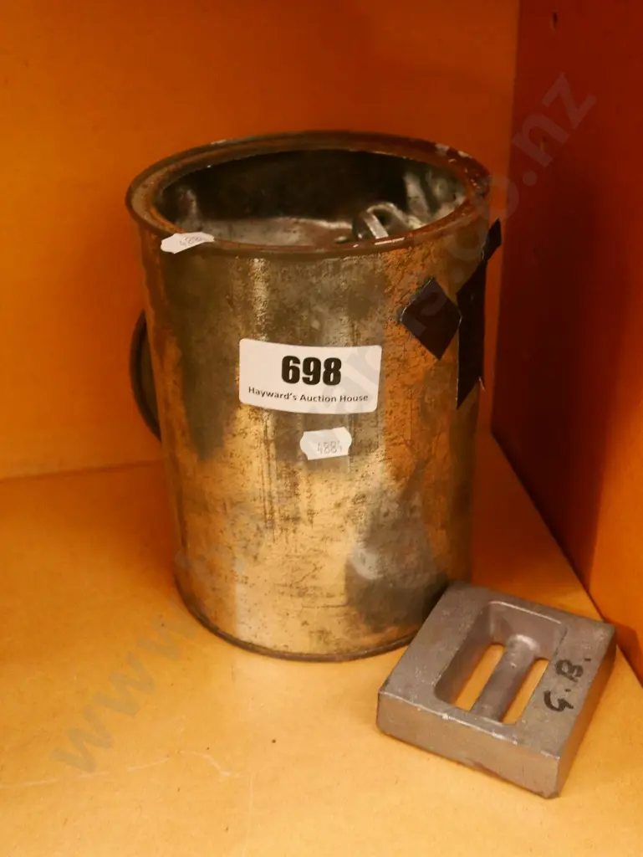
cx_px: 322
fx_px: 1089
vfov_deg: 42.9
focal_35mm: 44
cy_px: 428
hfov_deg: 32.9
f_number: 4.8
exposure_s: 1/15
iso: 3200
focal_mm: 22
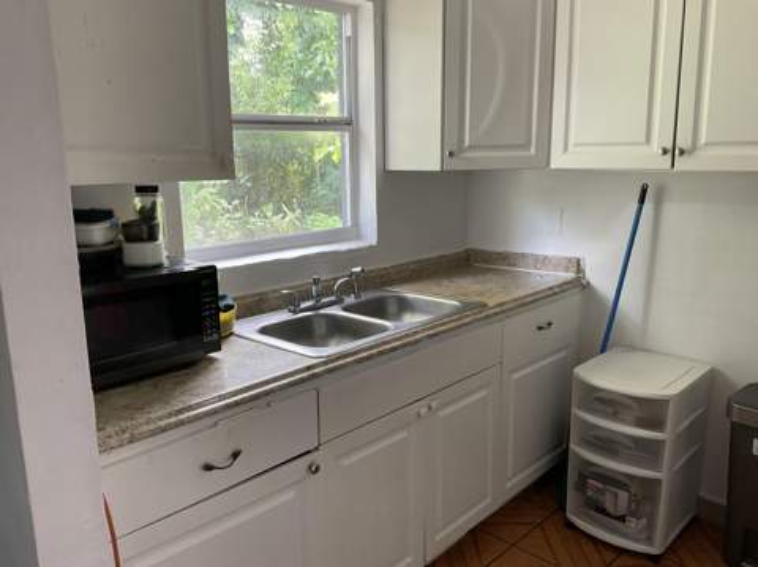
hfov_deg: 61.7
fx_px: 634
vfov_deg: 48.2
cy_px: 284
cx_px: 379
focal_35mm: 29
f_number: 1.8
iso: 50
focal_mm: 3
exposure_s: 1/60
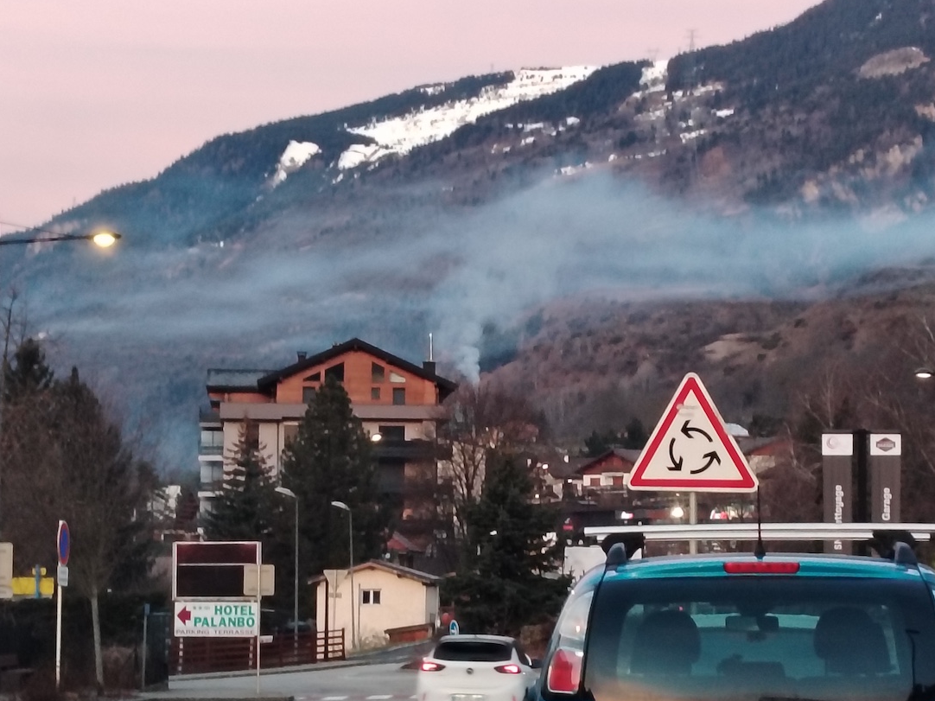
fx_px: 2835
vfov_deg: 14.1
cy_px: 411
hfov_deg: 18.7
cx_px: 524
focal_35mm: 105
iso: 653
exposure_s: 1/30
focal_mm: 5.25
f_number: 1.75
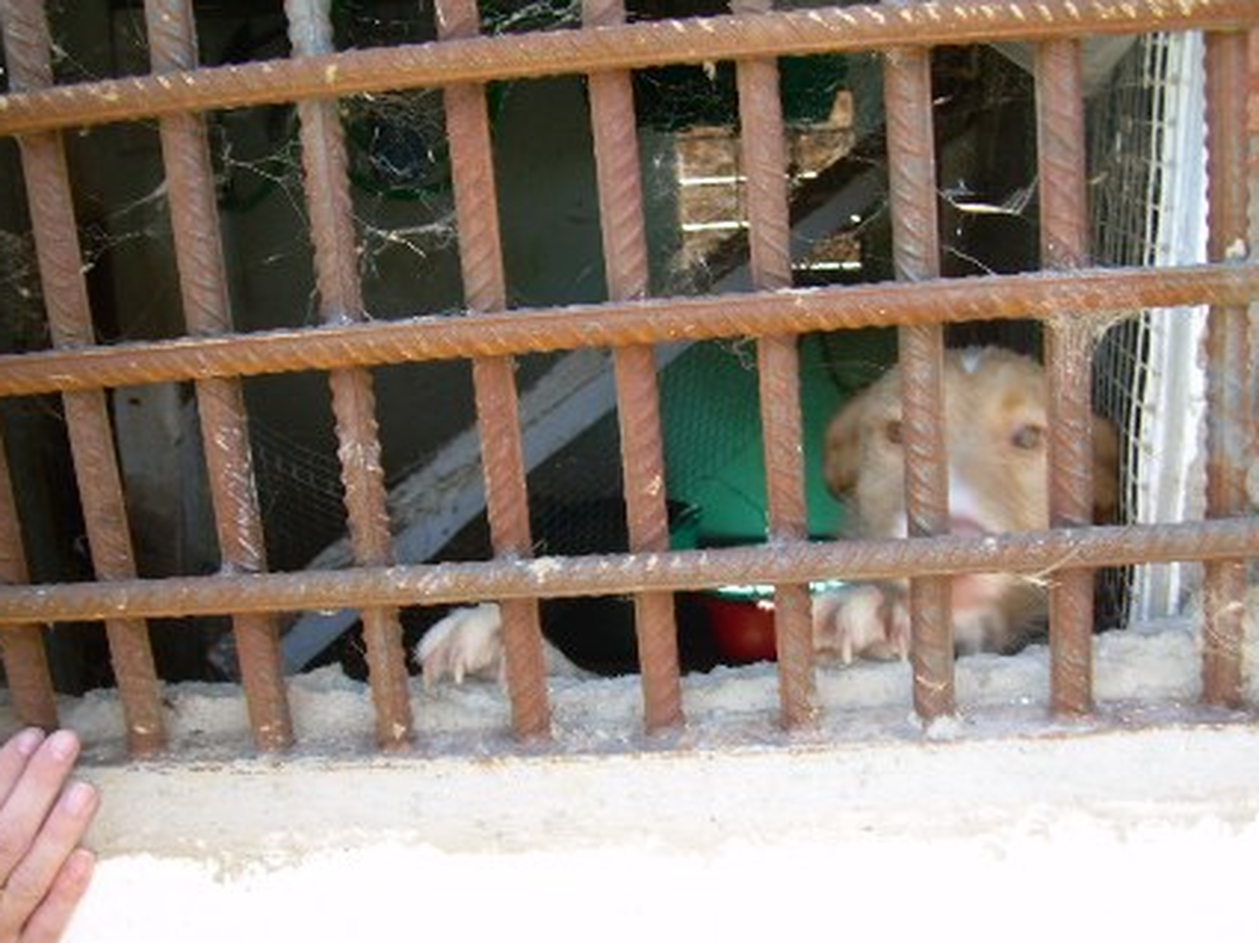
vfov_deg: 35.9
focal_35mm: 40
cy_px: 491
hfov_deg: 46.8
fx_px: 1454
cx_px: 624
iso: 50
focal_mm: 6.3
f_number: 2.8
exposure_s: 1/50.4
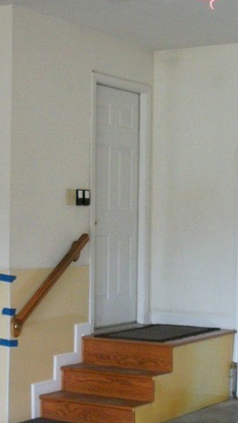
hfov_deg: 15.3
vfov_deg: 26.6
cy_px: 306
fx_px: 887
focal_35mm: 79
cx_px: 116
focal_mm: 5.7
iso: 106
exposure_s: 1/125
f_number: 2.9
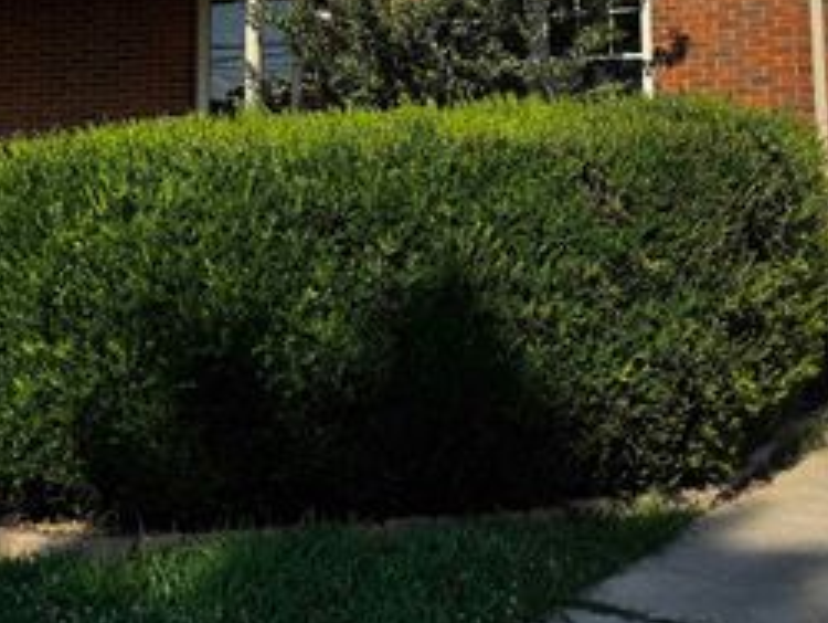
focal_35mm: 48
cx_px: 550
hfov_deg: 39.2
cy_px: 38
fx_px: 1149
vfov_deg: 28.9
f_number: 1.78
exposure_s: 1/4310
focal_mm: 6.76
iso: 80
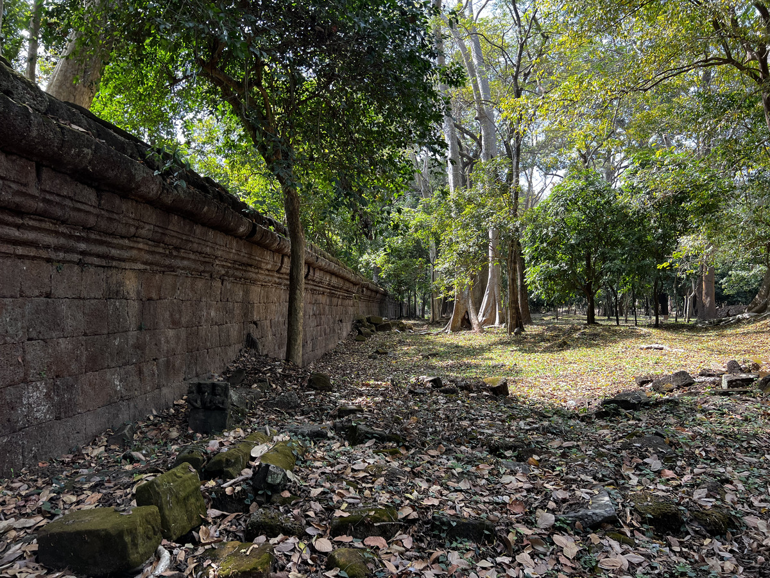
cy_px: 289
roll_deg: -1.0
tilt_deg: +0.8
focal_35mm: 26
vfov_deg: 53.1
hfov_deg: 67.3
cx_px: 385
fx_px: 578
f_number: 1.5
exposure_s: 1/308
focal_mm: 5.7
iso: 50
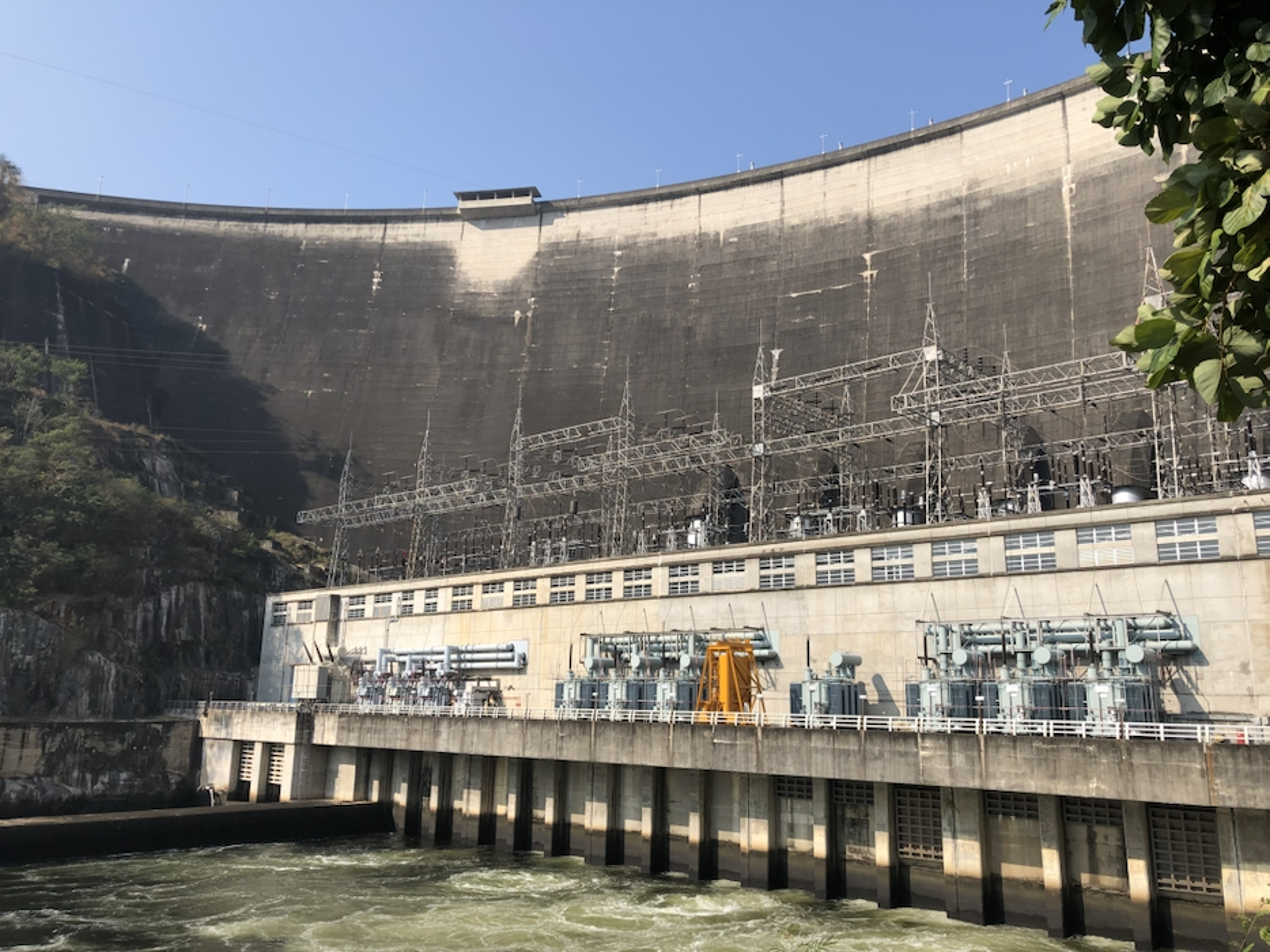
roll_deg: -2.0
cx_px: 635
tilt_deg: +14.0
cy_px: 476
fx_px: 1027
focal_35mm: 28
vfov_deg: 49.7
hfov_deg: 63.5
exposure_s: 1/1715
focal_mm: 4
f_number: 1.8
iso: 20
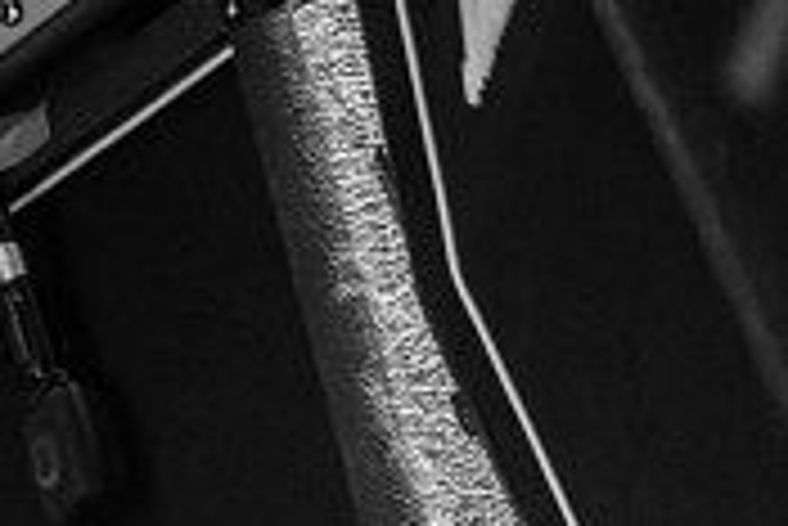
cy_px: 865
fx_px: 9902
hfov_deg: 4.5
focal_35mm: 452
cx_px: -793
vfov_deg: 3.0
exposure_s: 1/80
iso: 2500
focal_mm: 110
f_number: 2.8
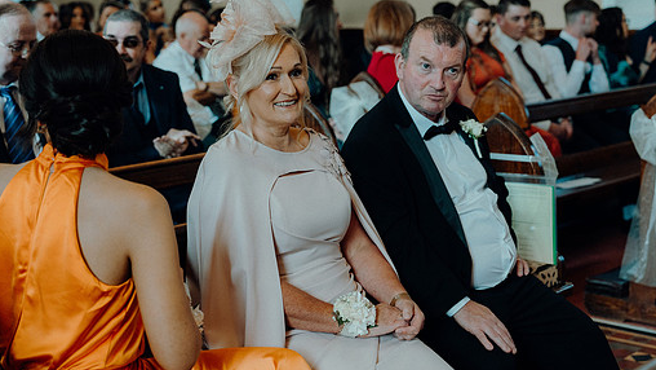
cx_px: 350
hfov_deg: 34.3
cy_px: 177
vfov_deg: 19.7
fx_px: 1061
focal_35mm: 61
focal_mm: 51
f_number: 3.2
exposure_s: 1/200
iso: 1250
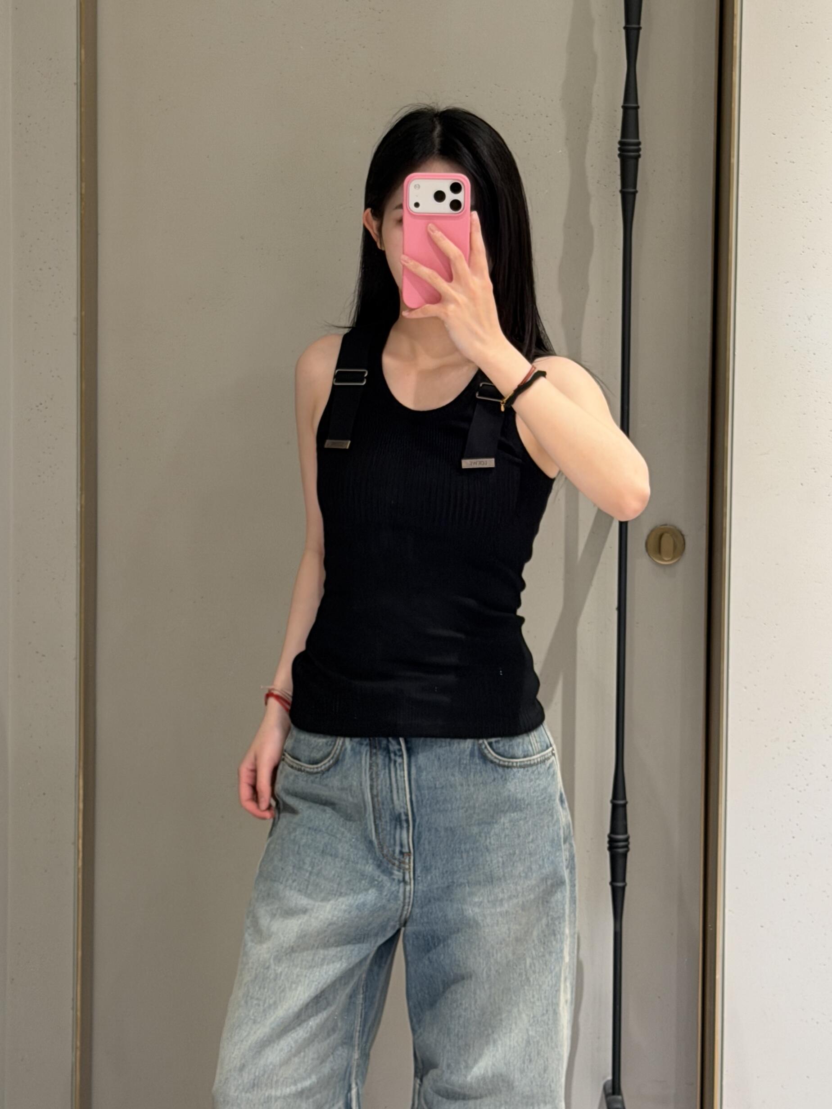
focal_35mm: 48
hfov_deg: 30.3
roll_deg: -0.4
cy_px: 554
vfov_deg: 39.7
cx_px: 416
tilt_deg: -3.4
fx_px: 1538
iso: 160
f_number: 1.78
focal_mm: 6.76
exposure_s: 1/50
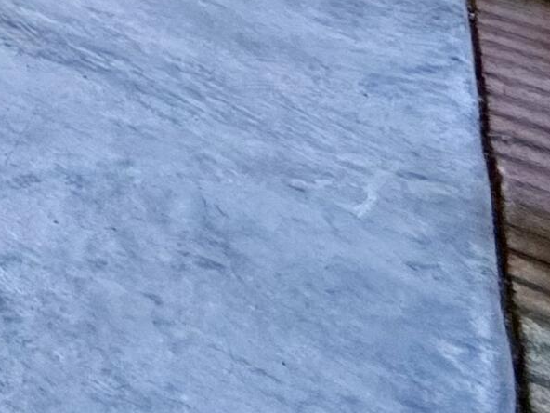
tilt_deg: -7.8
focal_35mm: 71
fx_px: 1128
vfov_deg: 15.6
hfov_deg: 14.6
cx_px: -815
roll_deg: -0.1
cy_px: -453
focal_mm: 2.22
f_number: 2.2
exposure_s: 1/120
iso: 200
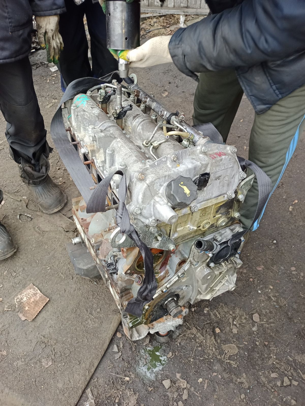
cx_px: 152
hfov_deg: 54.9
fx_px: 294
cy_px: 203
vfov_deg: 69.4
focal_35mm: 25
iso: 361
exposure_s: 1/33.3
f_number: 1.79
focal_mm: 4.71
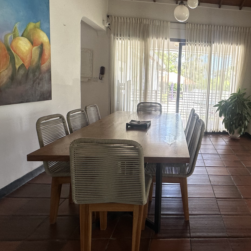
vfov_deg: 58.9
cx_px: 199
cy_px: 110
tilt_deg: -5.9
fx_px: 221
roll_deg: -3.9
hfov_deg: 55.1
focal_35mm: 27
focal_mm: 2.22
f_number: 2.2
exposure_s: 1/99
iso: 80
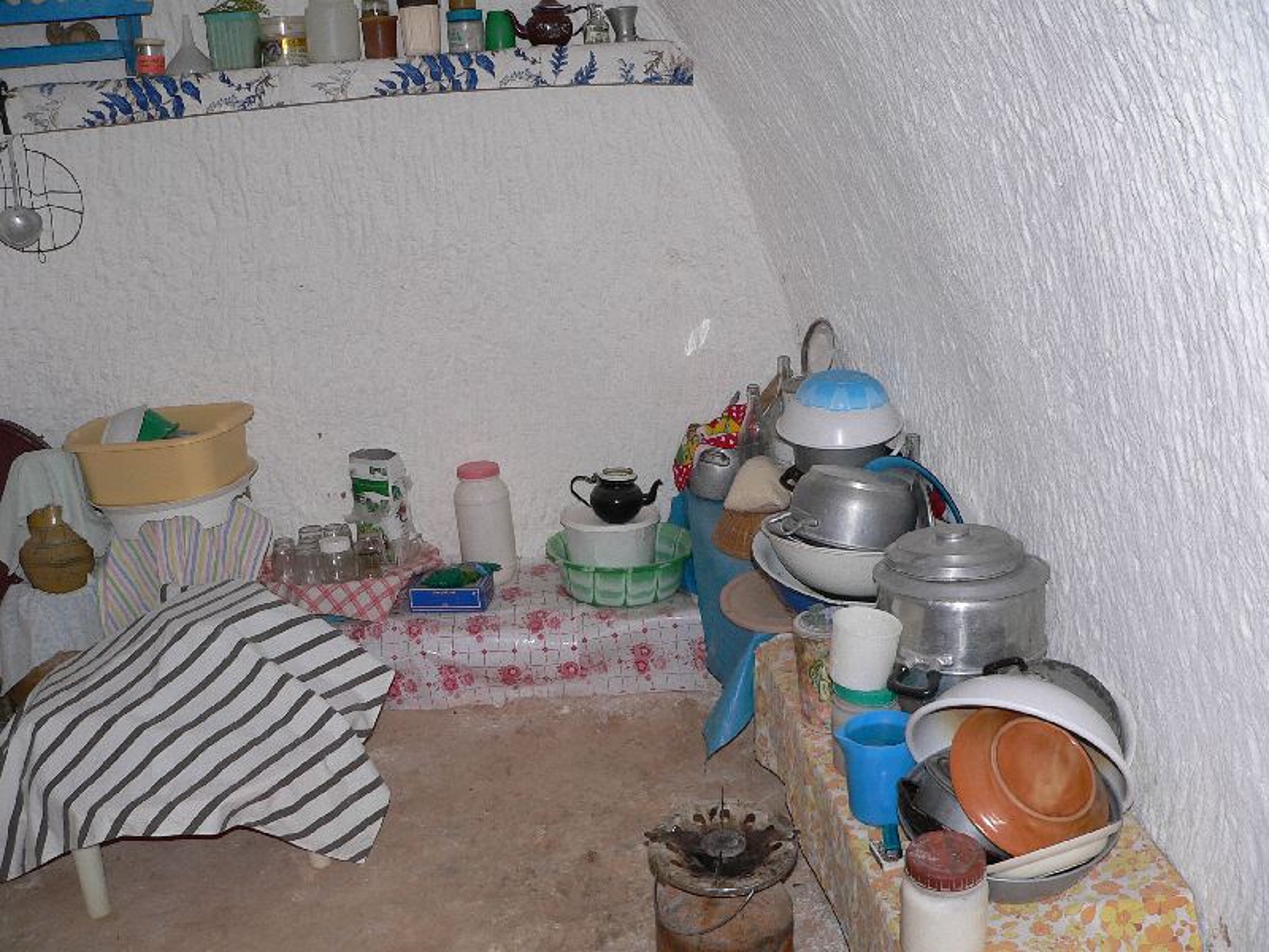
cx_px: 634
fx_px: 1320
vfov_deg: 39.7
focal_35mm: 36
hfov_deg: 51.4
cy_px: 476
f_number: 2.8
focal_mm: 6
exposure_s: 1/60
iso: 80
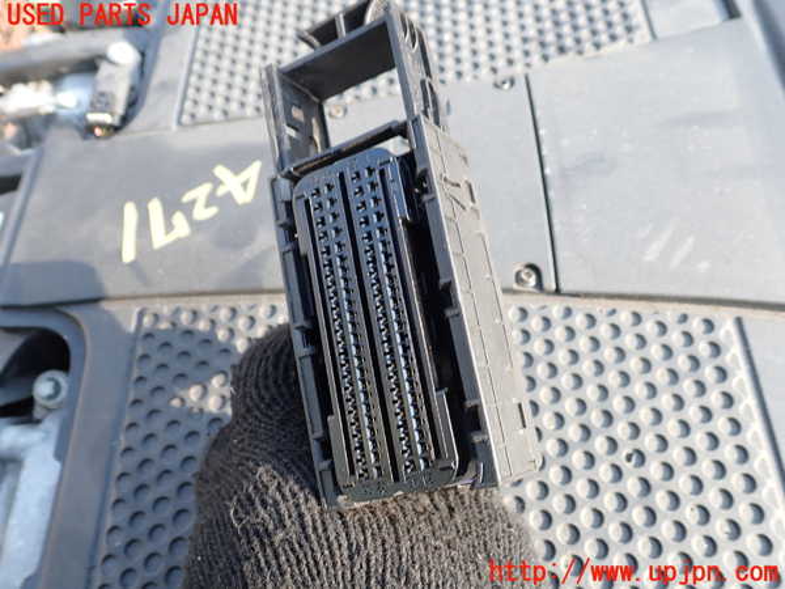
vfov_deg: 46.8
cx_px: 392
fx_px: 680
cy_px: 294
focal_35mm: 30
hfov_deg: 60.0
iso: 100
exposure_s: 1/80
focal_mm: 5.4
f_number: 3.2
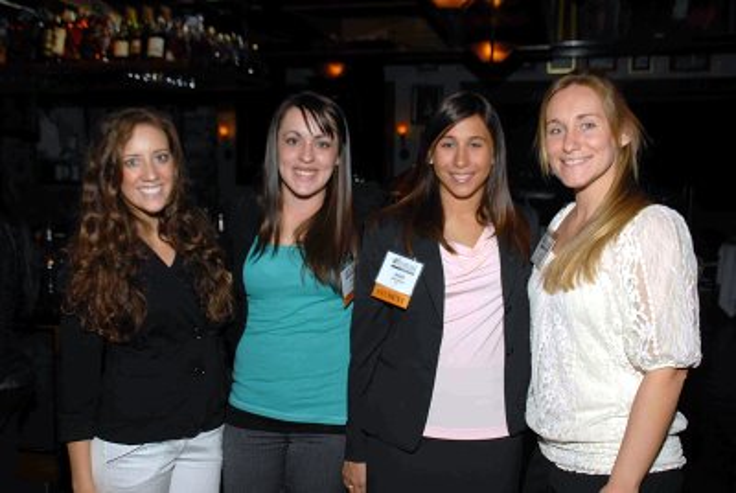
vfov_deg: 35.6
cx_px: 368
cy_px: 246
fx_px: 768
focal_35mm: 38
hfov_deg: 51.2
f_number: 5.6
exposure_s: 1/250
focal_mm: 25
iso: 100
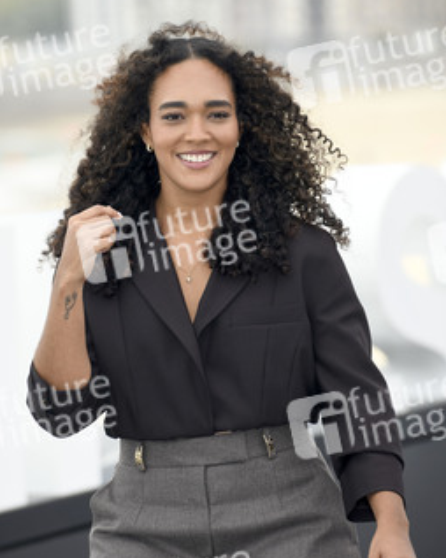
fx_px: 3898
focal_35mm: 236
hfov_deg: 6.5
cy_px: 330
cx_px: 218
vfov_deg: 8.2
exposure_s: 1/1000
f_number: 5.6
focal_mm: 200
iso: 400
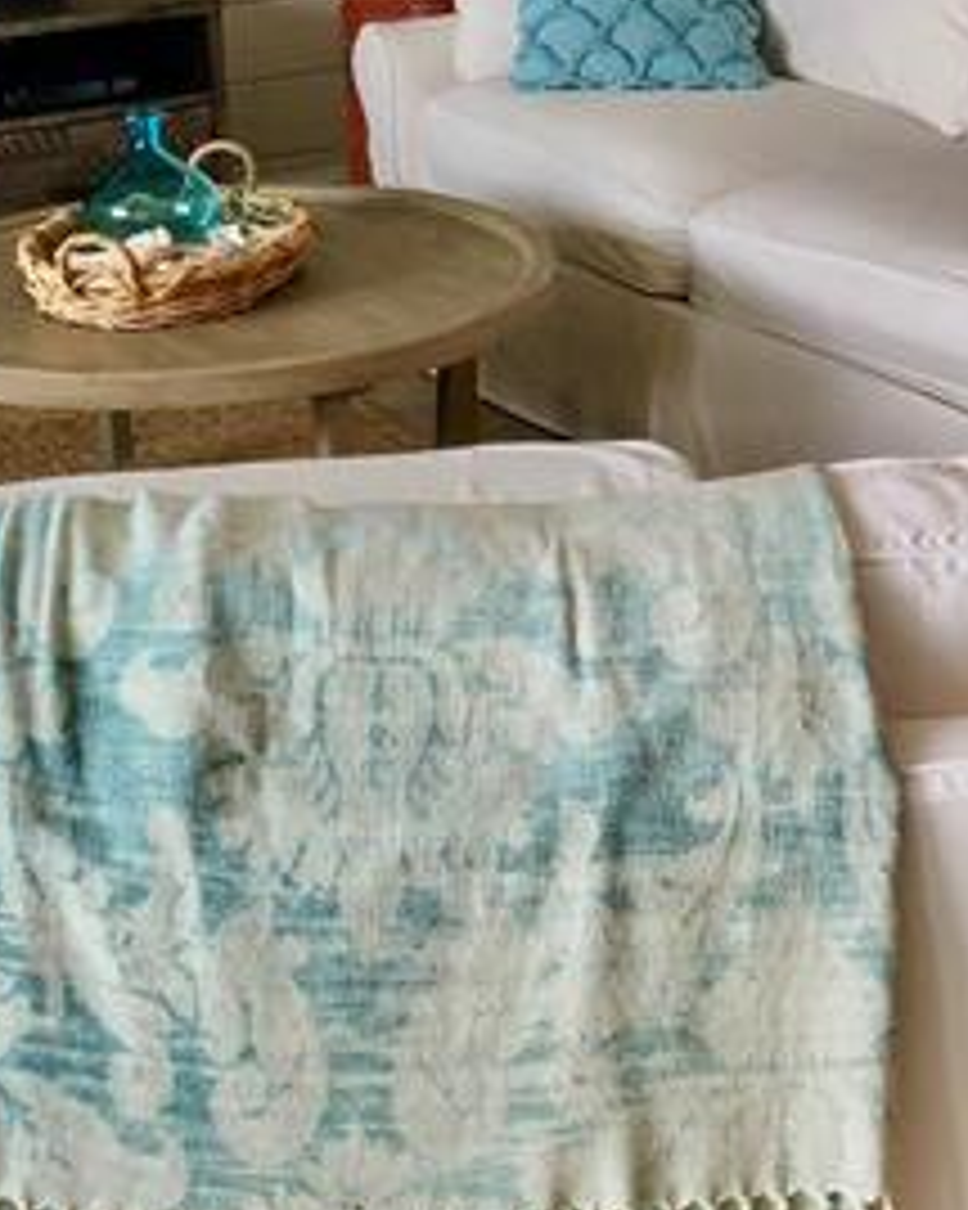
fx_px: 2795
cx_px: 365
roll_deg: +0.5
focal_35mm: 78
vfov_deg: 24.0
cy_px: 189
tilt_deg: -13.0
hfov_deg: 19.6
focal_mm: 3.99
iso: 32
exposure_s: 1/30
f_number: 1.8
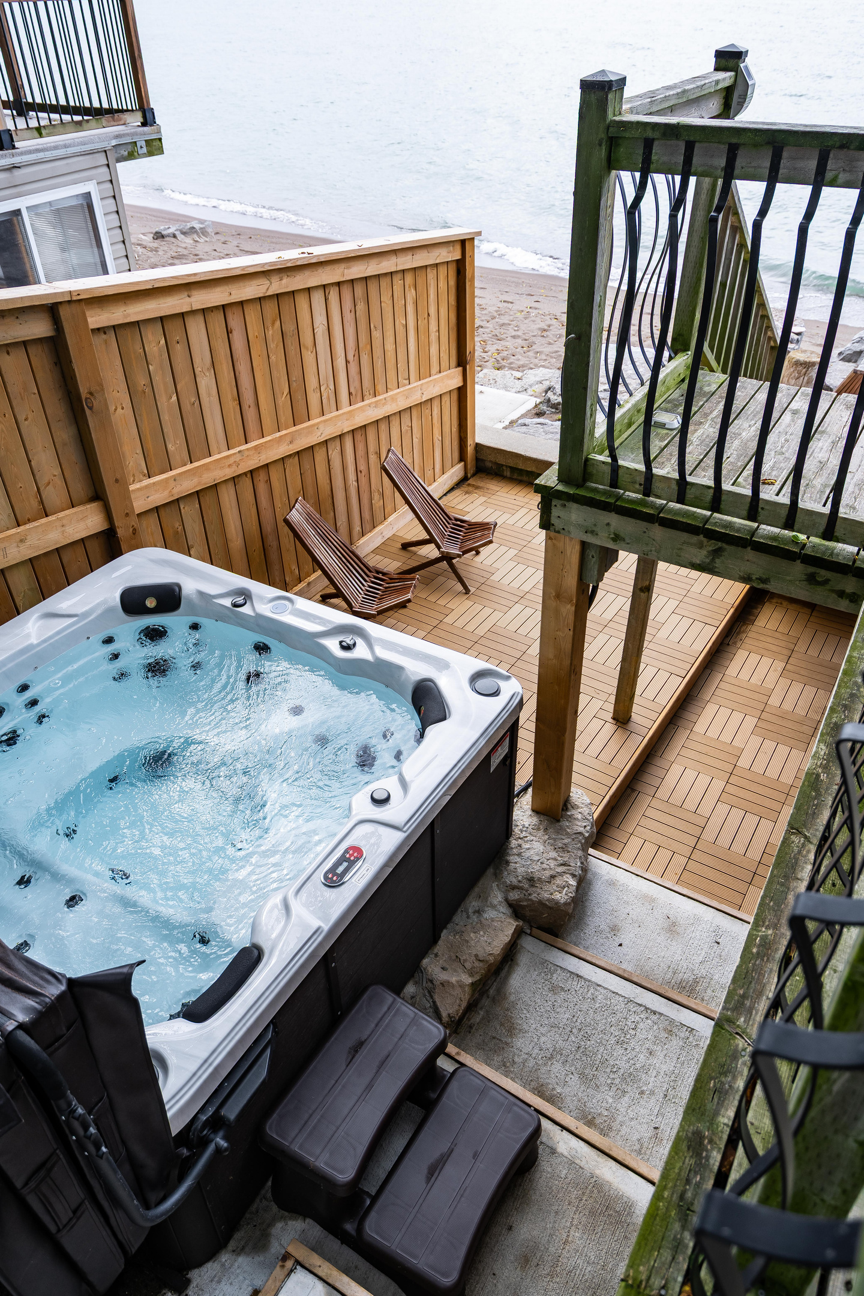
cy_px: 648
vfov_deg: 71.5
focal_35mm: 25
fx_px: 900
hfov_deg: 51.3
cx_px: 432
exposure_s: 1/250
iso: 100
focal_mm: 25
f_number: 5
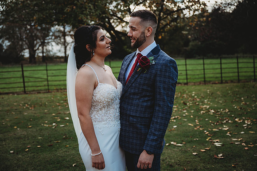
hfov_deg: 49.6
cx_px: 128
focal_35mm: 39
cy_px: 86
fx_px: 278
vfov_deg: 34.2
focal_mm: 39
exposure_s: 1/250
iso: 100
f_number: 2.8
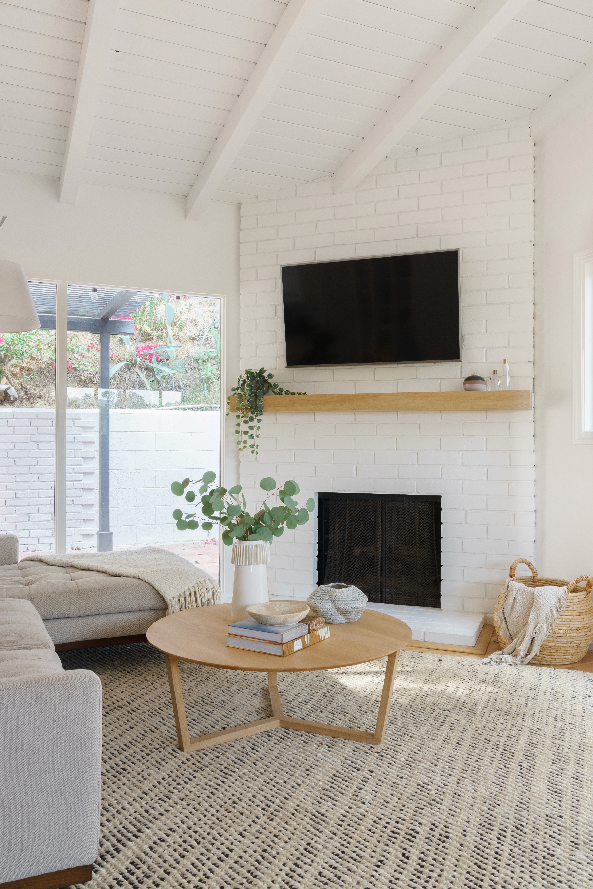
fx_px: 716
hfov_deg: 45.0
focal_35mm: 29
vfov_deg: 63.7
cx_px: 296
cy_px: 444
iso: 250
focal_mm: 29
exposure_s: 1/5
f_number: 14
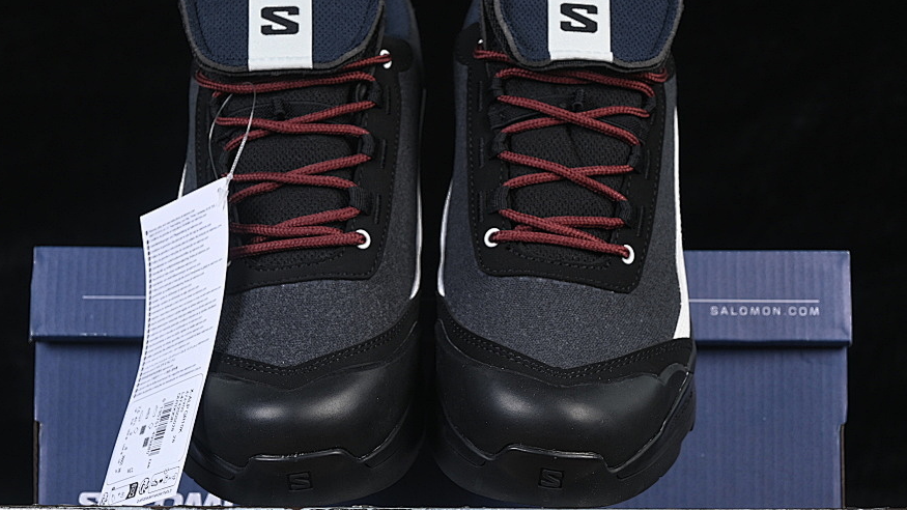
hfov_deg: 22.0
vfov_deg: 12.5
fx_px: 2333
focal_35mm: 97
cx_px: 447
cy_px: 272
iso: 160
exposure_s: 1/50
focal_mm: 50
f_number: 6.3
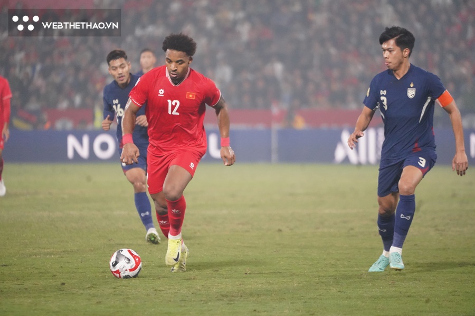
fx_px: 5277
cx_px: 238
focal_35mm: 400
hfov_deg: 5.2
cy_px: 158
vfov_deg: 3.4
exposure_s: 1/800
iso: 12800
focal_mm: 400
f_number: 5.6
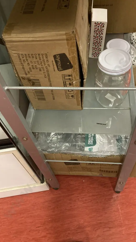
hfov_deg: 37.7
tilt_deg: -56.3
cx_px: 80
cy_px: 120
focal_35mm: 31
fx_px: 199
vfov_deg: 62.6
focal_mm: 3.99
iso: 250
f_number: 1.8
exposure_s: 1/33
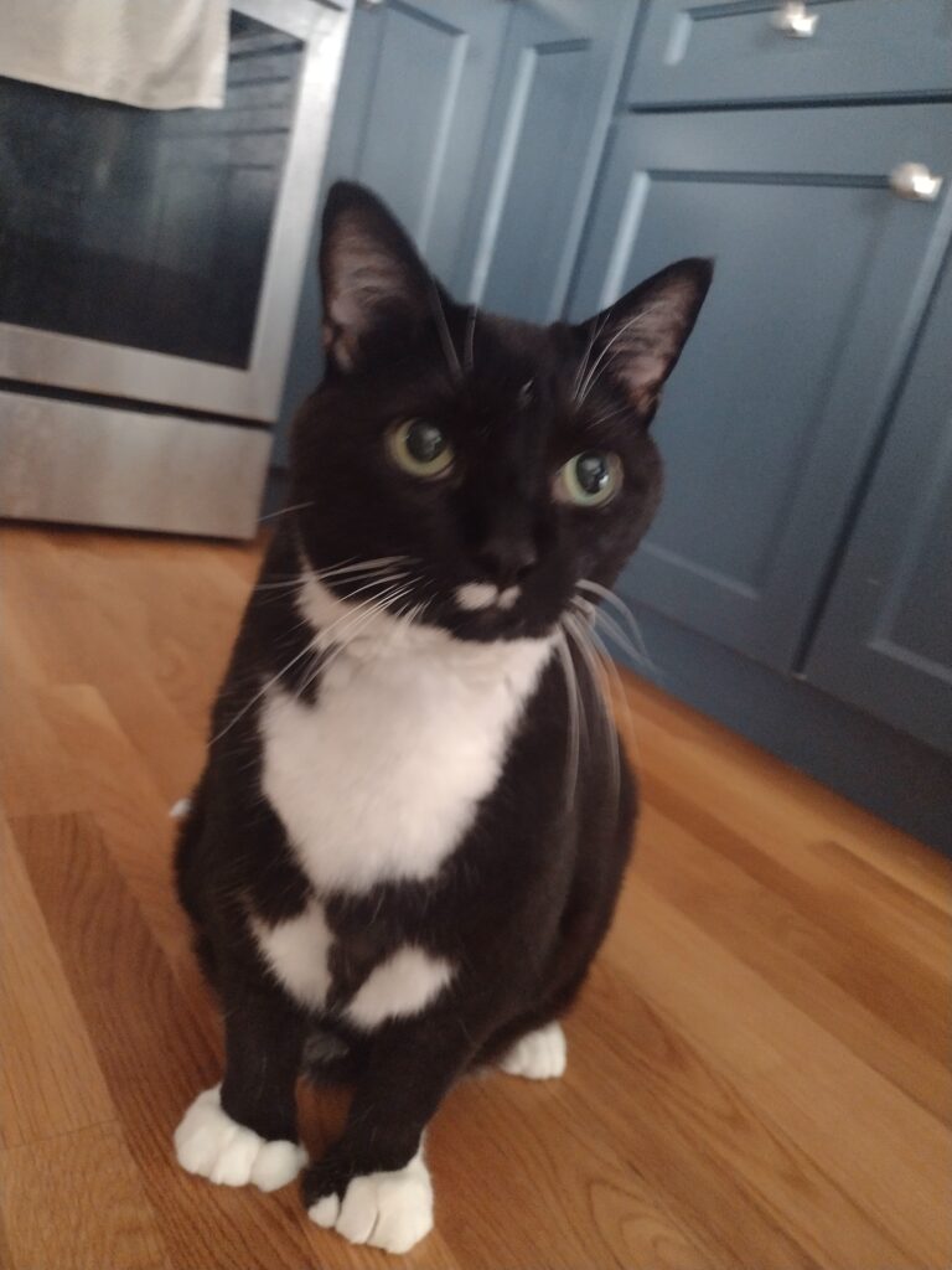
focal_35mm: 27
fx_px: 990
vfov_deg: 65.3
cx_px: 476
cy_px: 635
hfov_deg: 51.4
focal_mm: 4.71
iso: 1075
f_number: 1.7
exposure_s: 1/24
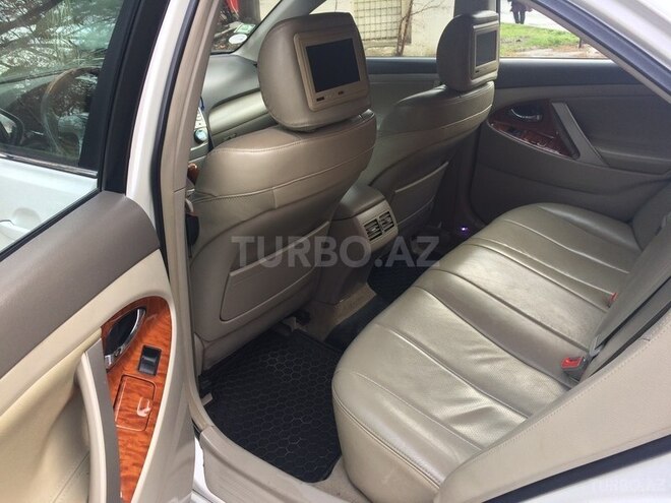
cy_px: 252
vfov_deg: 48.2
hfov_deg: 61.7
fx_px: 562
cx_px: 336
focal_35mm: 29
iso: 64
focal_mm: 4.15
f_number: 2.2
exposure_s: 1/100
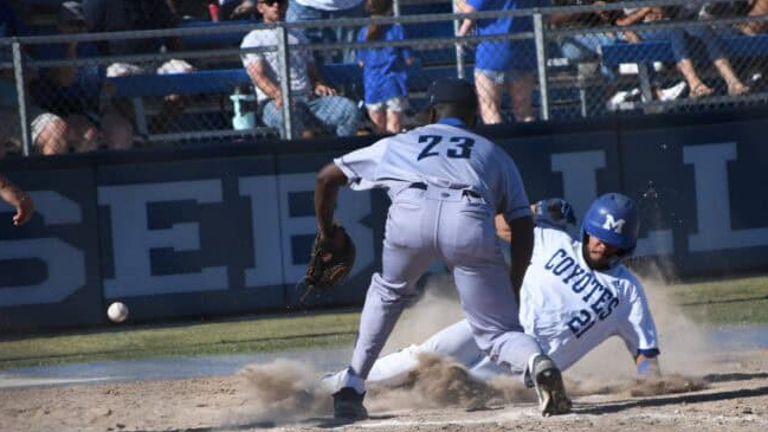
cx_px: 447
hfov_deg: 5.8
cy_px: 285
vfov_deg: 3.3
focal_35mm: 372
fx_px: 7575
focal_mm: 200
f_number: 6.3
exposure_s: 1/4000
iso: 800
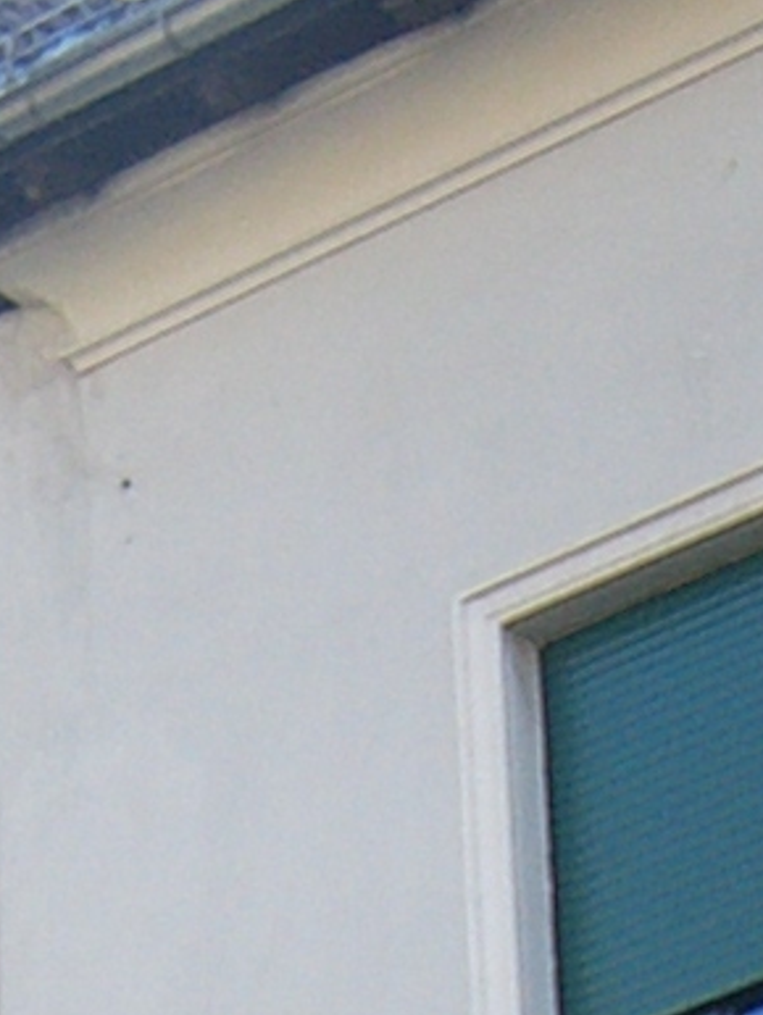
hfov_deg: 5.9
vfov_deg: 7.5
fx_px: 7398
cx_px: 47
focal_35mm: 252
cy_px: 2127
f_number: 2.7
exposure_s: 1/320
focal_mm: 6.2
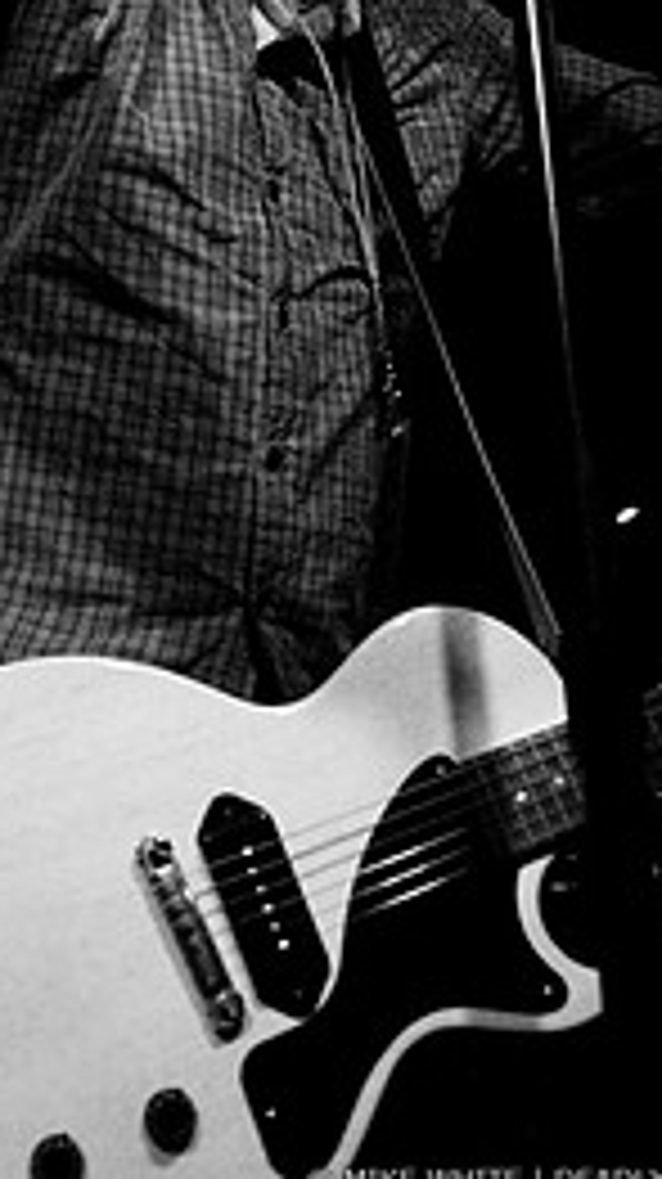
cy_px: 189
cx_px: 214
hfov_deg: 22.1
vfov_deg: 36.8
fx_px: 1688
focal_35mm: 54
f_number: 2.8
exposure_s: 1/60
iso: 1600
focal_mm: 20
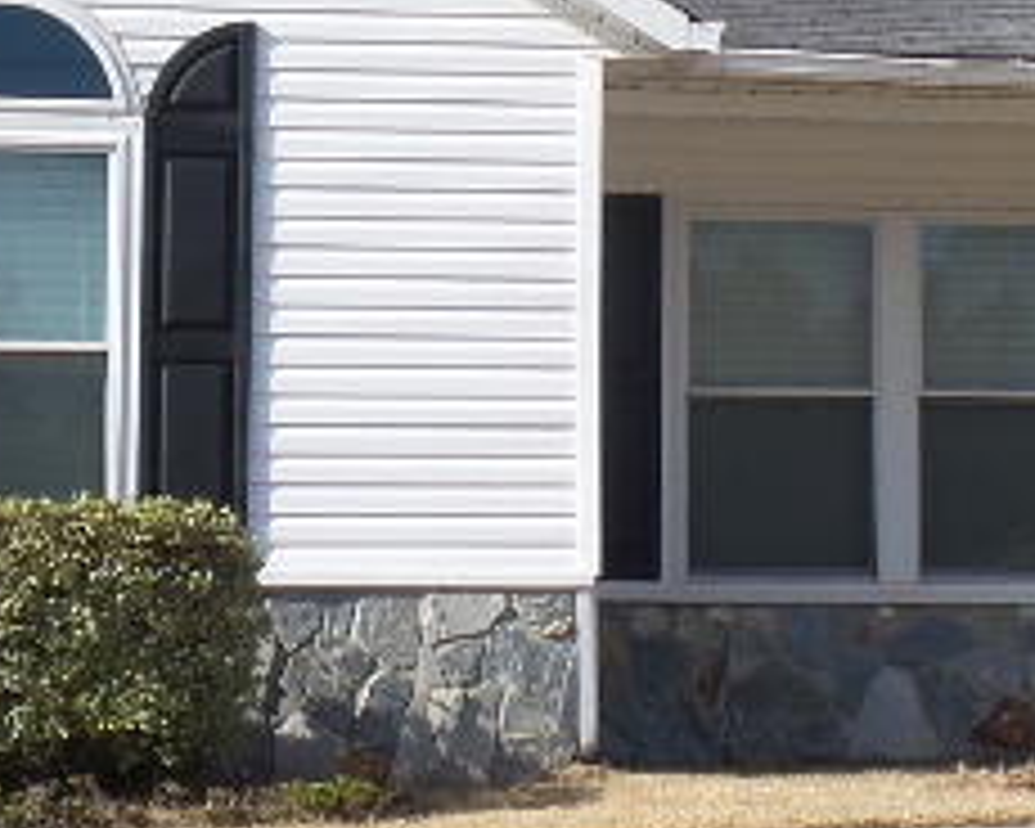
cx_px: 576
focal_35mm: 148
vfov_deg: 10.4
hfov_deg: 13.0
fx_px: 4534
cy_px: 198
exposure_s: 1/1250
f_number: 3.8
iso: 100
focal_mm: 6.2
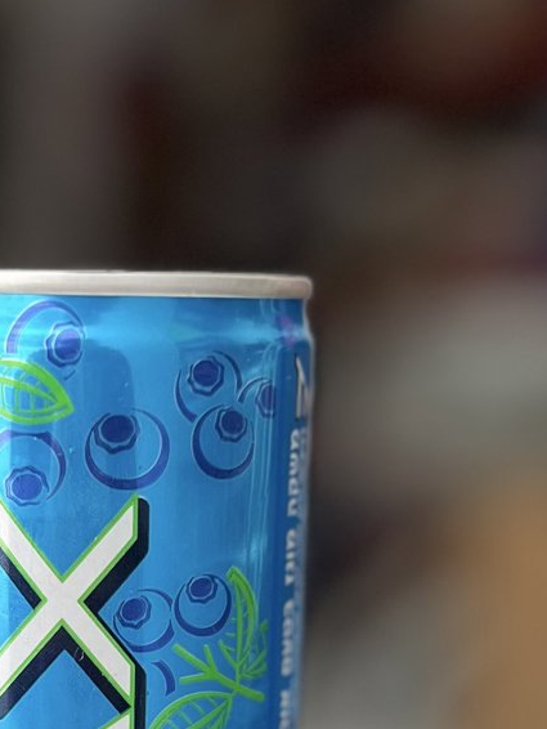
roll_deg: -1.4
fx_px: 1979
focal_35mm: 94
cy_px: 711
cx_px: 118
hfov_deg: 15.6
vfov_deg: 20.3
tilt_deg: -9.7
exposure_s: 1/121
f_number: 1.5
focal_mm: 5.7
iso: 80
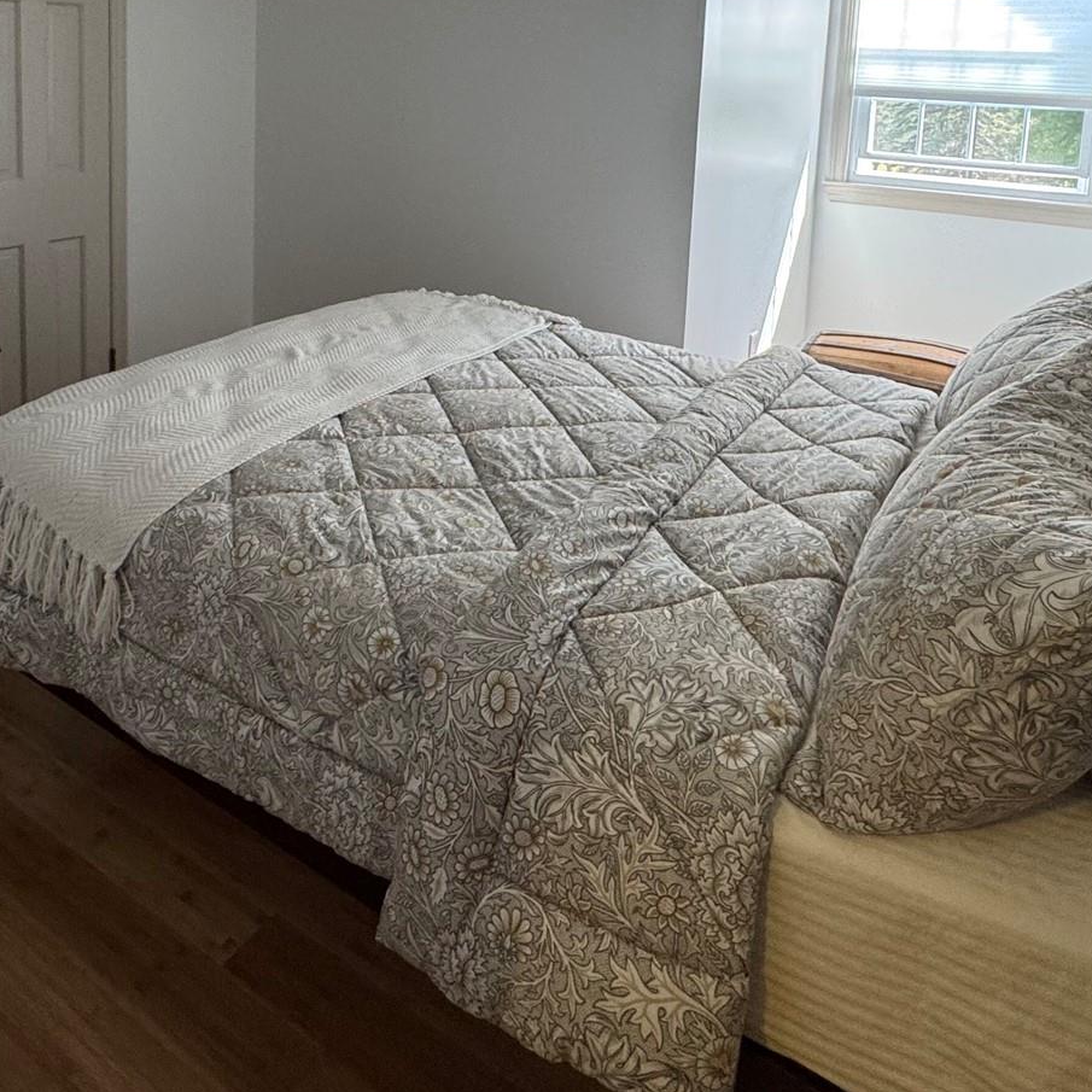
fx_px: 999
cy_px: 180
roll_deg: -2.6
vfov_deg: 52.6
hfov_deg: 56.7
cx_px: 415
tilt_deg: -8.1
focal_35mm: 28
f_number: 2.2
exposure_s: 1/120
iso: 200
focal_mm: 2.22
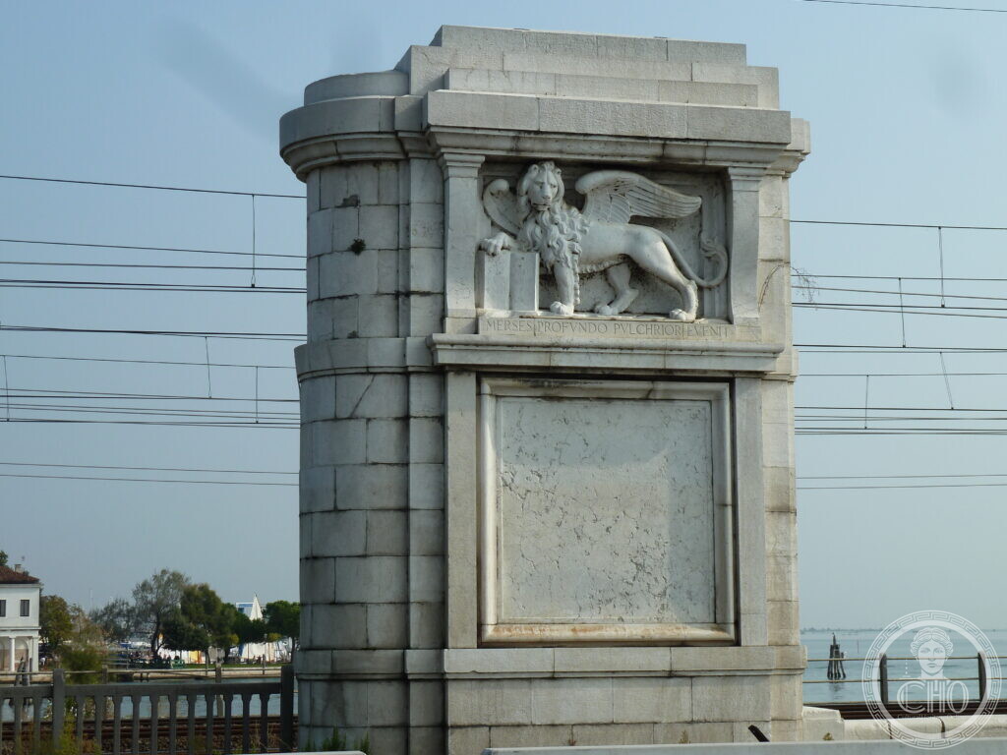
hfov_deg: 27.0
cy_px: 378
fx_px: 2095
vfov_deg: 20.4
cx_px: 504
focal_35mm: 72
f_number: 5
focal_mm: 11.9
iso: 80
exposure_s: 1/500
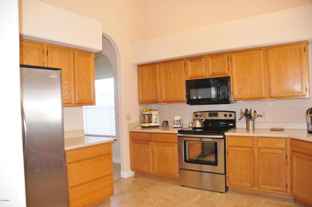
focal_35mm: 27
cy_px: 104
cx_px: 156
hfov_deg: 67.4
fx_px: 234
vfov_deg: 47.8
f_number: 3.5
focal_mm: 18
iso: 400
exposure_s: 1/60
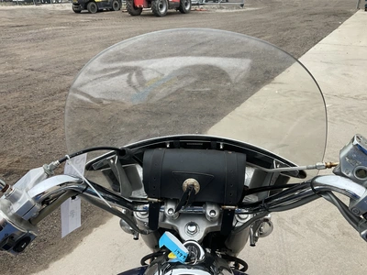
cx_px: 184
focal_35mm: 29
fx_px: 307
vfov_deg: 48.2
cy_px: 138
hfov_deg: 61.7
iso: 20
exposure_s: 1/122
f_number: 1.8
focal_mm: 3
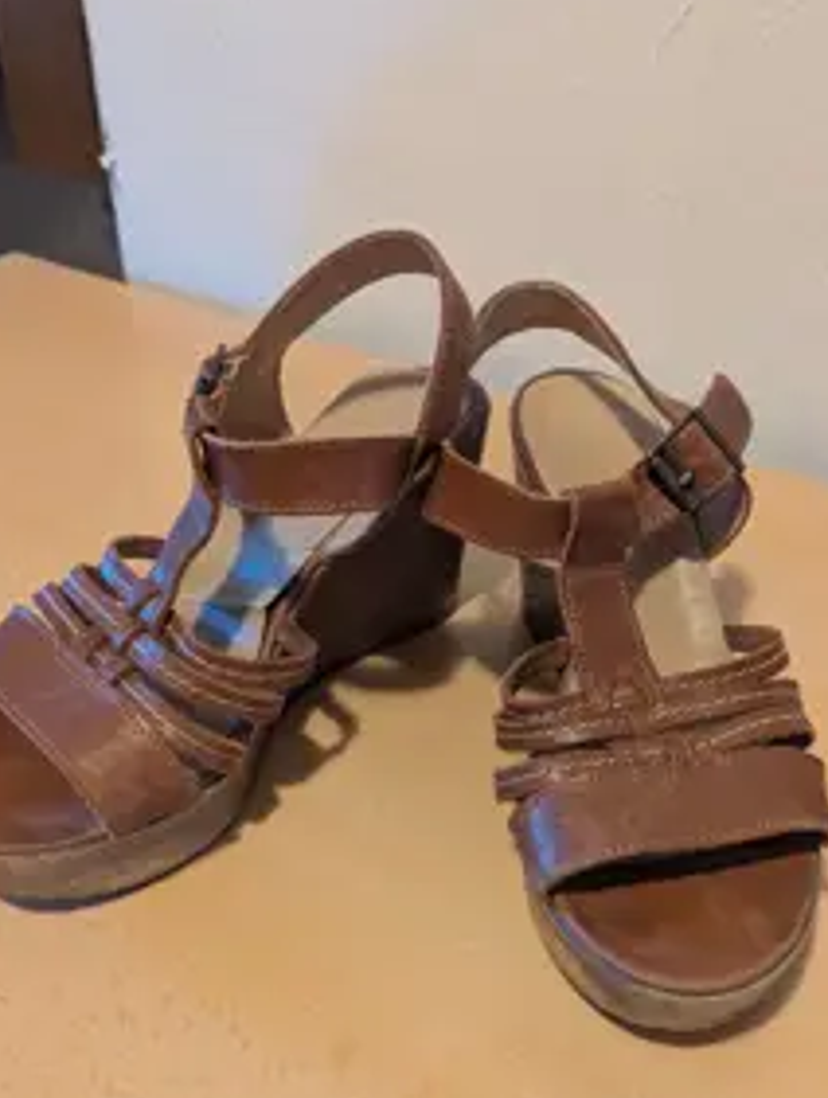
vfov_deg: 53.7
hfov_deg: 41.9
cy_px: 621
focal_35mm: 34
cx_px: 437
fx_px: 1080
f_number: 1.85
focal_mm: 6.81
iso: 893
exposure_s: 1/48.9
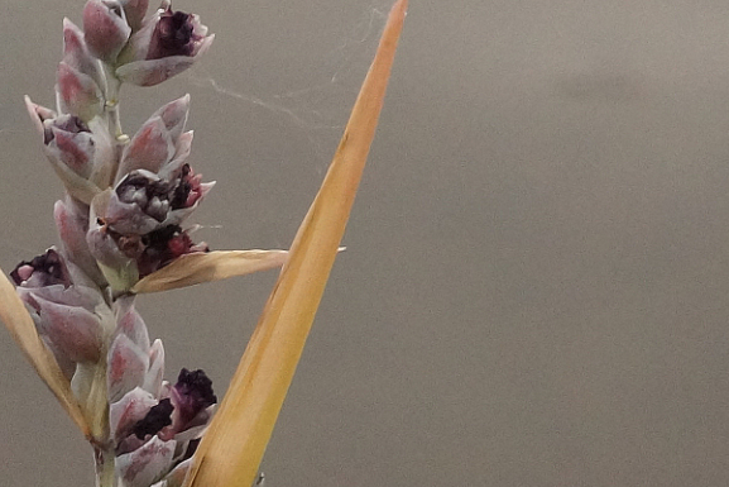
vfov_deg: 4.4
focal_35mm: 312
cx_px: 135
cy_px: 393
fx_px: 6319
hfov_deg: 6.6
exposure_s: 1/160
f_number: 13
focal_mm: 100
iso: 1250
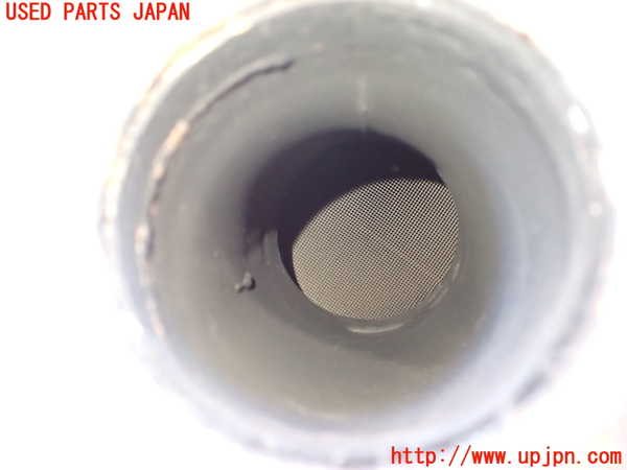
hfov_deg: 60.0
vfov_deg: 46.8
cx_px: 314
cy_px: 235
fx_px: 543
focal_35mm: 30
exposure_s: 1/30
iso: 1250
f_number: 2.3
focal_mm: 5.4
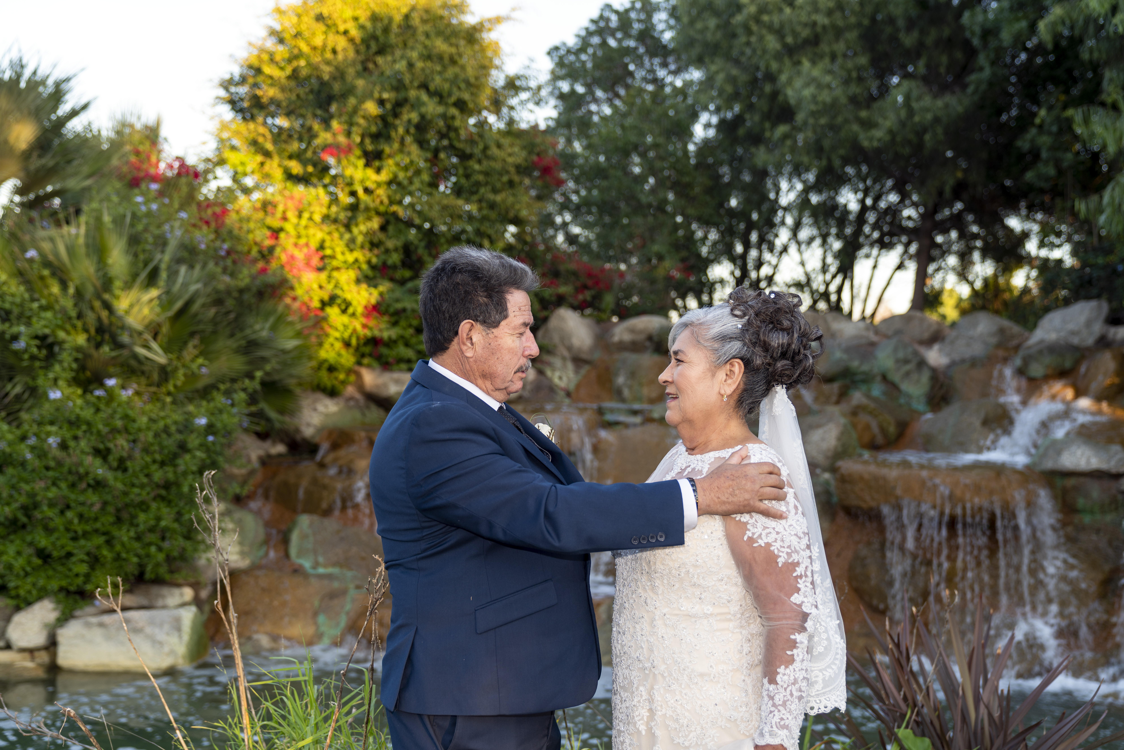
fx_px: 1343
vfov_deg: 31.2
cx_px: 562
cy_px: 375
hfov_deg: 45.4
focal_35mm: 43
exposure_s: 1/125
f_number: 2.8
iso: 100
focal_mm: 43
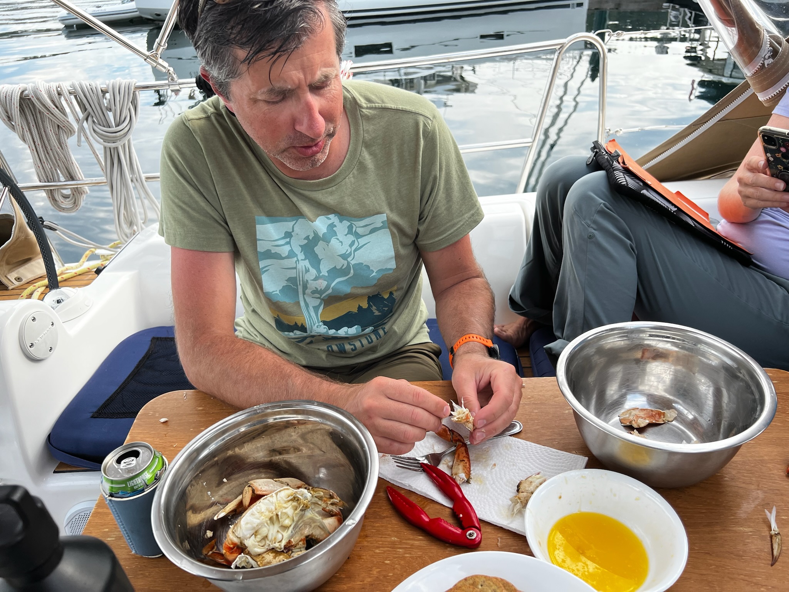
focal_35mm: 26
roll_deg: +3.4
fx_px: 593
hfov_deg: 67.3
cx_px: 394
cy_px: 296
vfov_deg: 53.1
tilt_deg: -31.5
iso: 50
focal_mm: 5.7
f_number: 1.5
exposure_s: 1/666
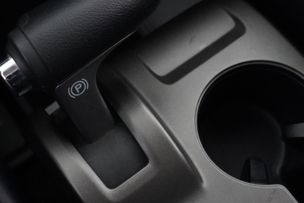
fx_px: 481
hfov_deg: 35.0
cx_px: 146
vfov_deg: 23.3
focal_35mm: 57
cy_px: 172
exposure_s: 1/40
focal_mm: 28
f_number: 5.6
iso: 12800
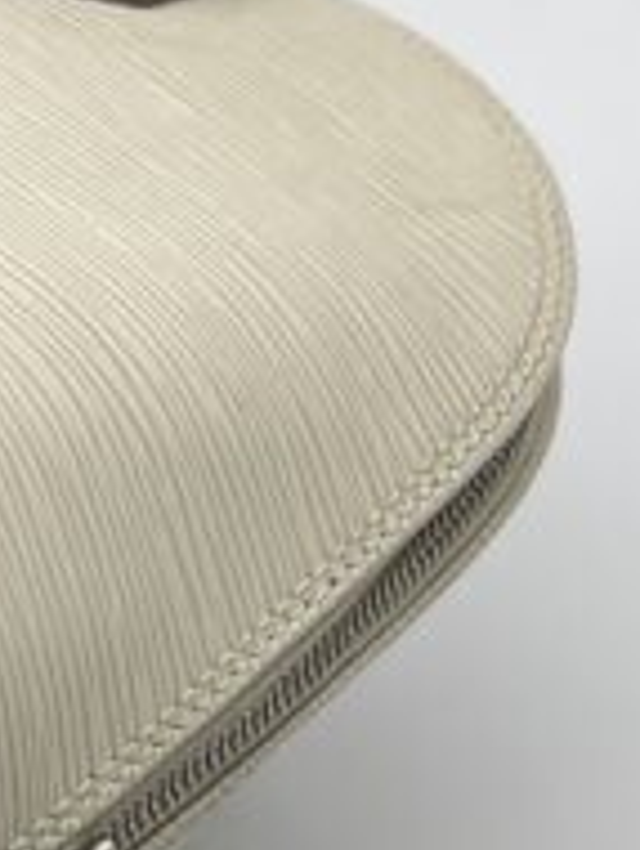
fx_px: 3443
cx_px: -564
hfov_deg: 10.0
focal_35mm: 140
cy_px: 676
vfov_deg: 14.0
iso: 32
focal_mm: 5.7
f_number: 1.5
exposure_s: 1/145
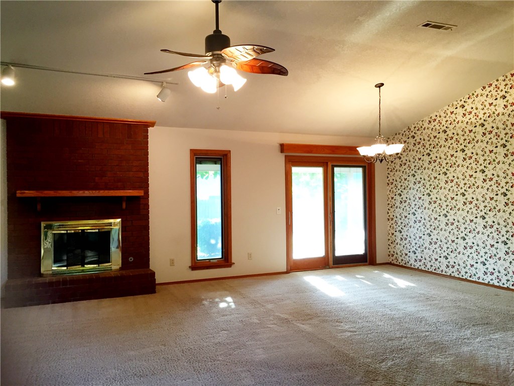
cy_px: 193
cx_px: 257
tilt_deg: -1.9
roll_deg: +1.5
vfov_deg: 48.2
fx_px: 431
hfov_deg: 61.7
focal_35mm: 29
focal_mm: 4.15
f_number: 2.2
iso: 125
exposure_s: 1/30
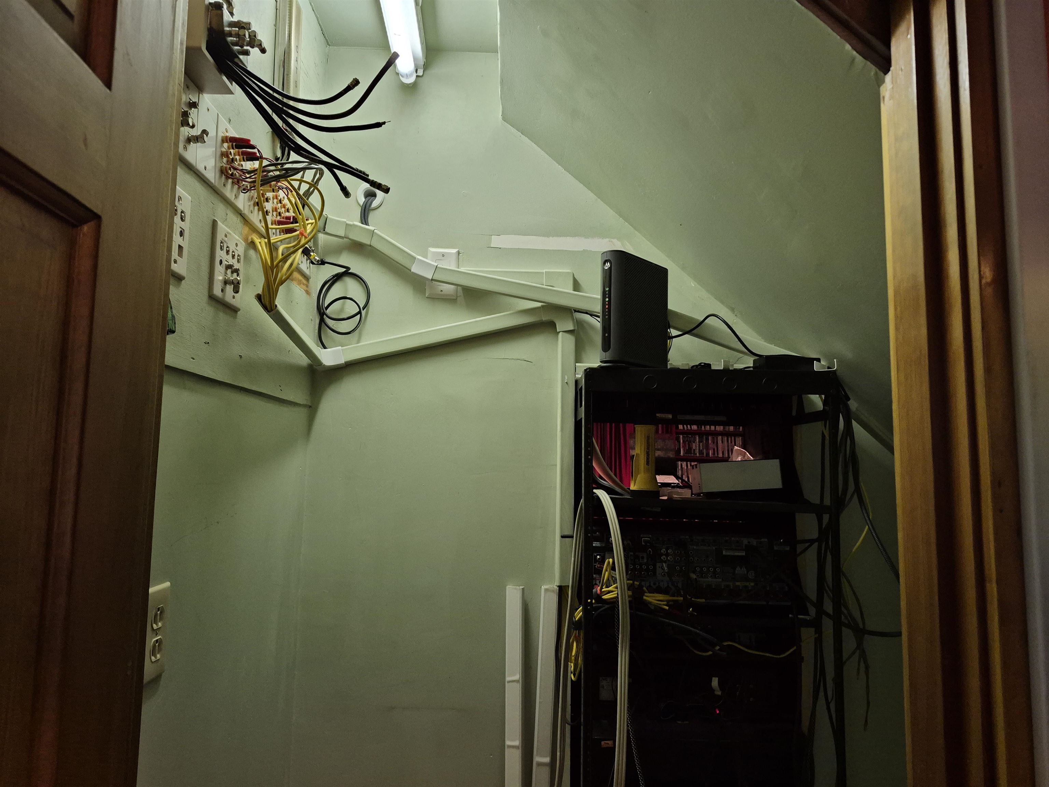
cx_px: 524
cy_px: 394
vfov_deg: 58.9
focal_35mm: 23
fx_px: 697
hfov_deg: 73.9
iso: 500
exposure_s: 1/120
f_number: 1.8
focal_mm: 5.4
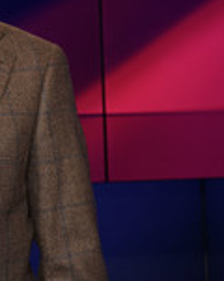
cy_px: 82
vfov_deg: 20.5
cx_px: -104
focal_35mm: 93
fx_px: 771
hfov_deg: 15.4
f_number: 4.5
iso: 1600
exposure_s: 1/125
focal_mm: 33
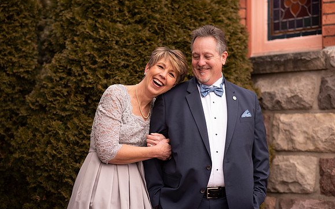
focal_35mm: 87
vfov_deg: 15.0
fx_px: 794
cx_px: 168
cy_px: 101
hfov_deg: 23.8
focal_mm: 85
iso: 100
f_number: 2.5
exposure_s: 1/125
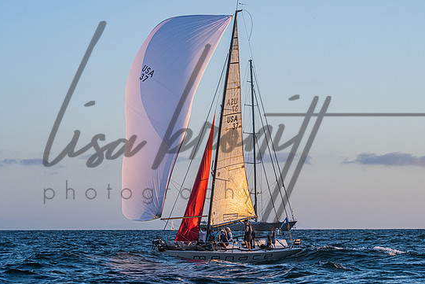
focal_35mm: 134
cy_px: 123
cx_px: 199
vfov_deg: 10.2
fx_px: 1582
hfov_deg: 15.3
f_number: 7.1
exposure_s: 1/320
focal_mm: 100
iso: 250
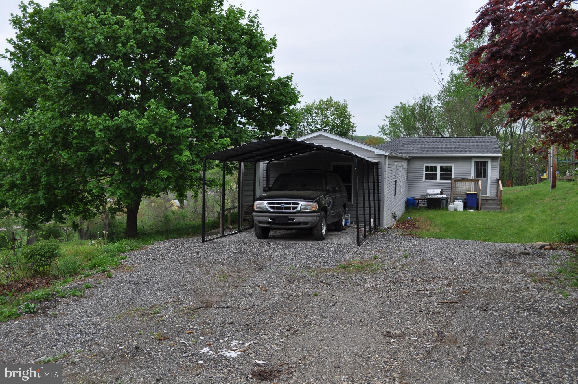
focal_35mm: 36
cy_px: 192
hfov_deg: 53.2
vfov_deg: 36.8
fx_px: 577
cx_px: 289
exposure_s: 1/160
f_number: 6.3
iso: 200
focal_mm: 24
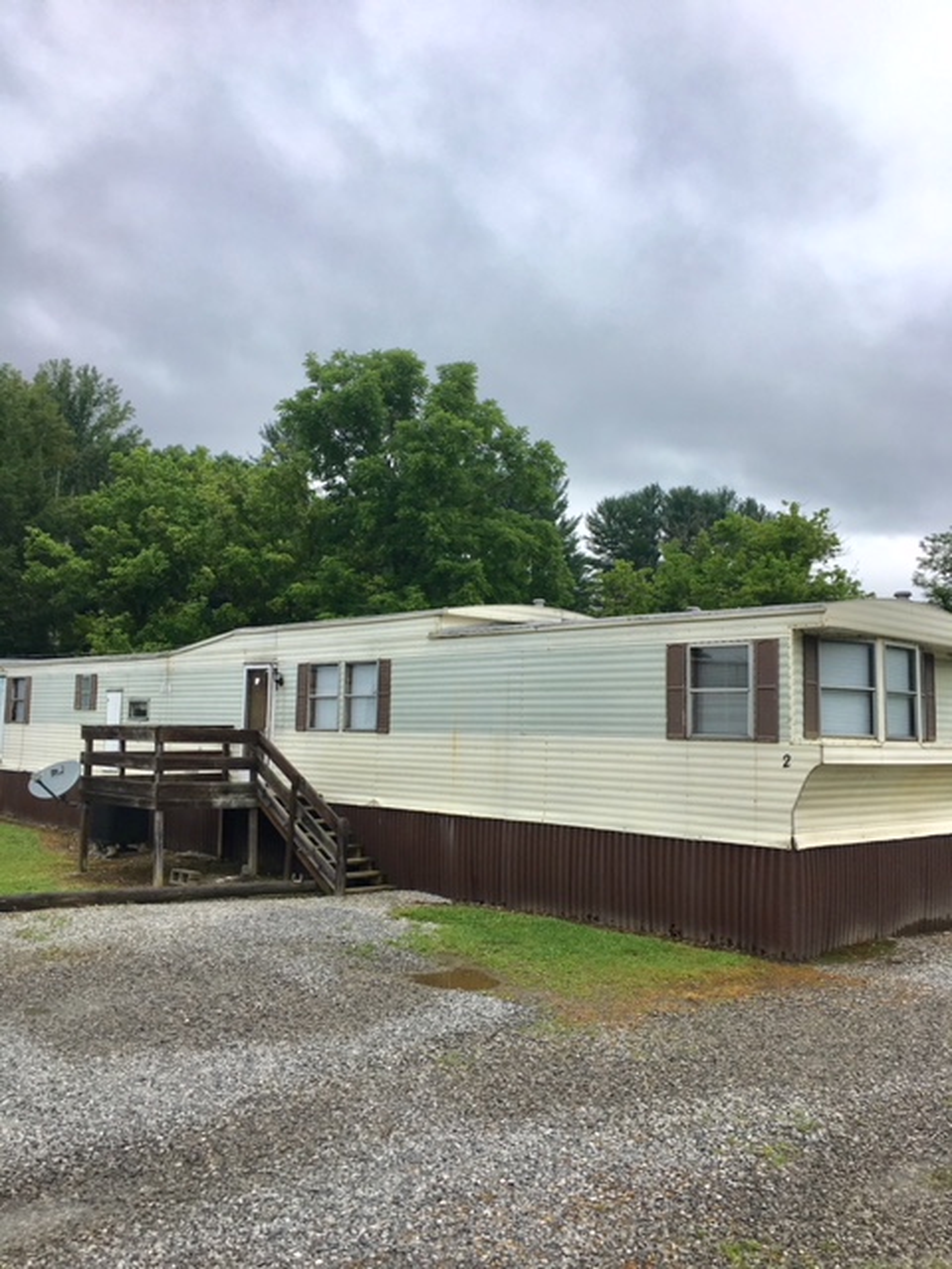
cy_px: 634
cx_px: 476
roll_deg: -1.3
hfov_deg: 48.2
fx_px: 1063
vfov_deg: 61.7
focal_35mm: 29
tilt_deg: +5.7
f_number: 2.2
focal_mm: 4.15
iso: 25
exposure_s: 1/625
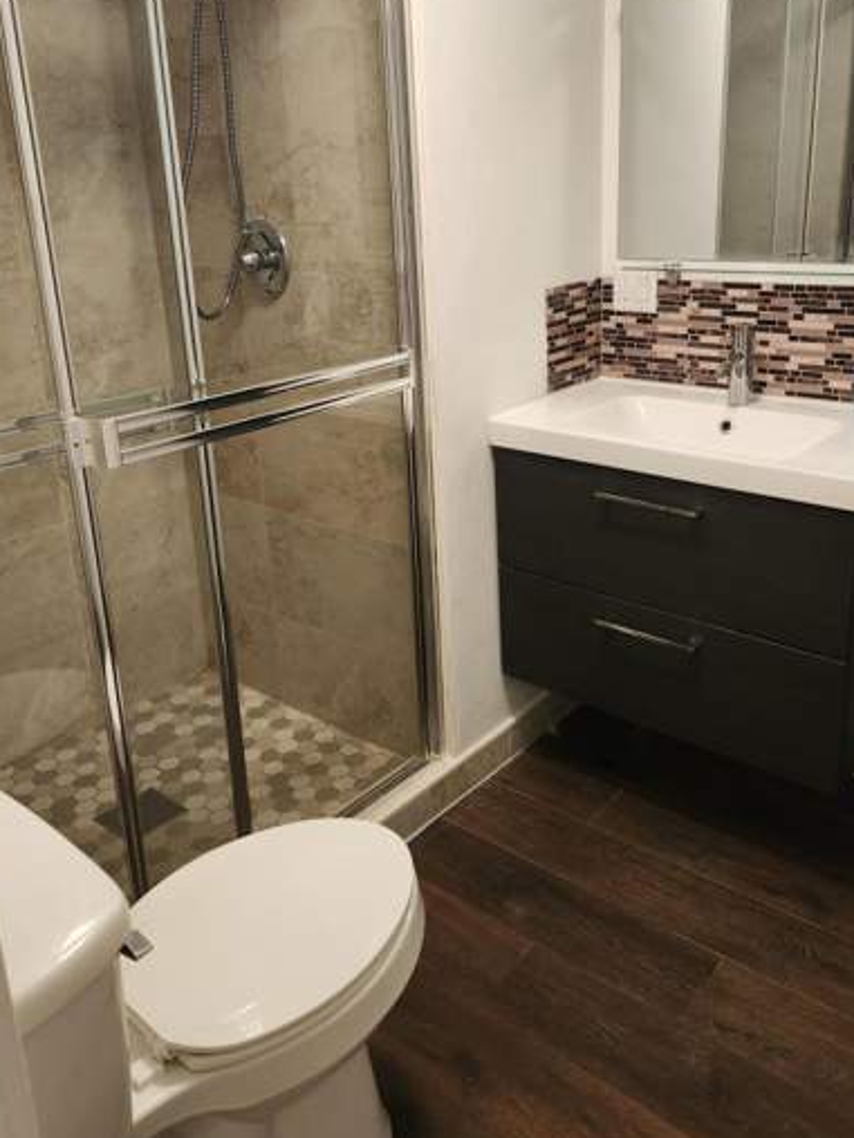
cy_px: 486
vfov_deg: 61.4
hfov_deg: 48.1
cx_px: 480
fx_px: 954
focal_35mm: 29
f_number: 1.8
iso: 640
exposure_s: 1/60
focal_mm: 5.54
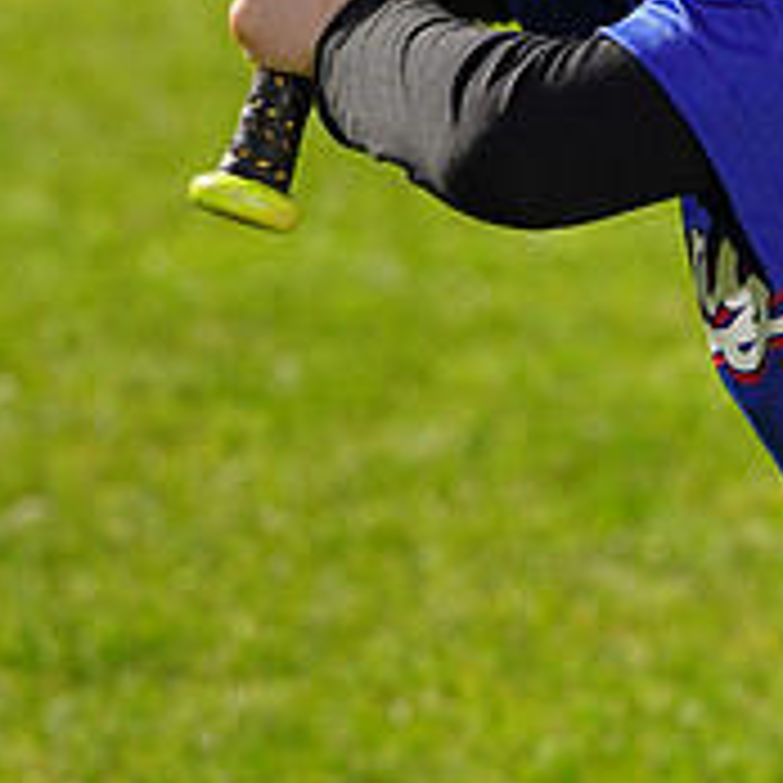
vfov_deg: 3.4
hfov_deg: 3.5
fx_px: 12975
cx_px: 749
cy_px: -374
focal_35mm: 507
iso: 100
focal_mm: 179
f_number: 9
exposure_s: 1/250
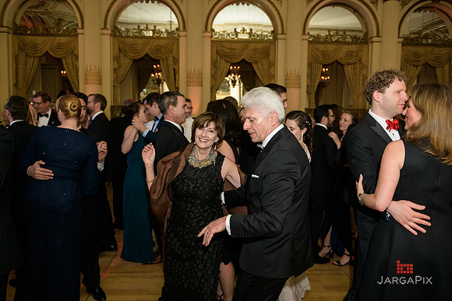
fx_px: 364
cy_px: 150
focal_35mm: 29
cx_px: 226
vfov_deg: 45.0
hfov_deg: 63.6
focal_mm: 29
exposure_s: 1/100
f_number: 3.2
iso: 1600
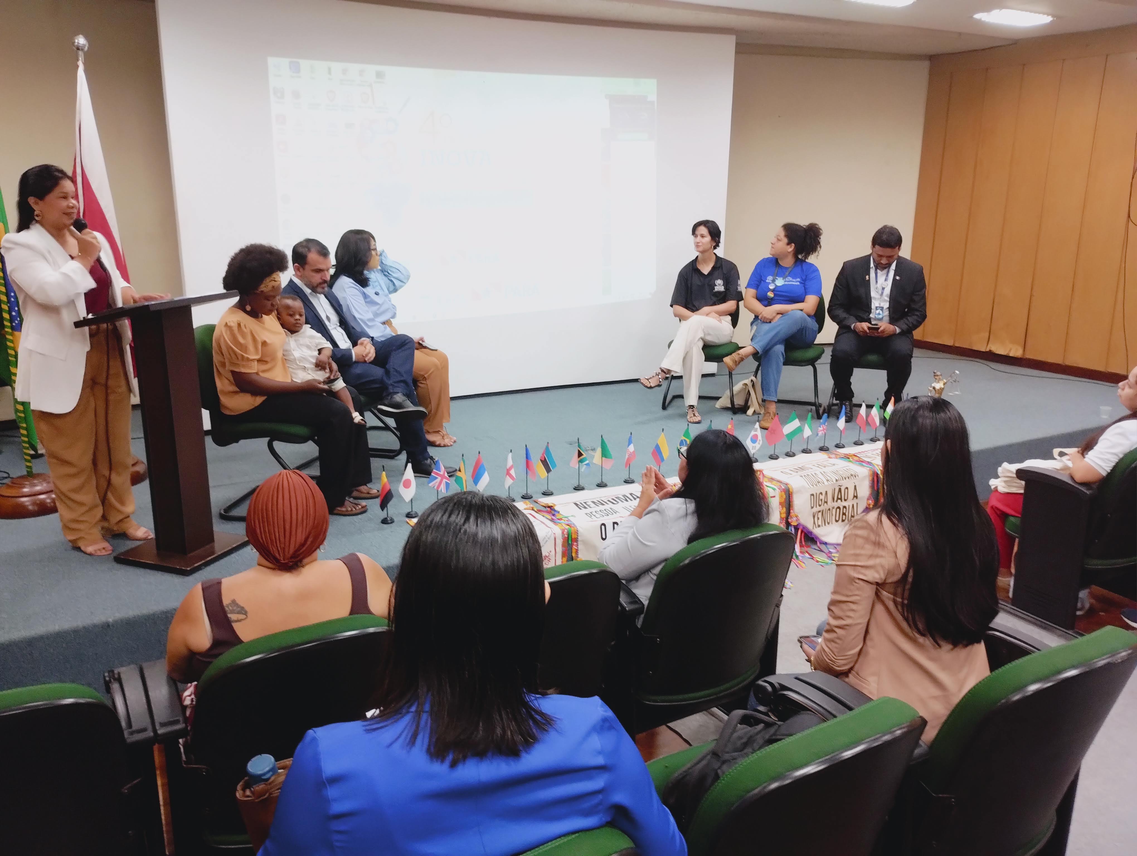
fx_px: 921
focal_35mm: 28
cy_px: 428
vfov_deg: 49.9
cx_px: 568
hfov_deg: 63.4
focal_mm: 4.27
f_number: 1.8
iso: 775
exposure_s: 1/24
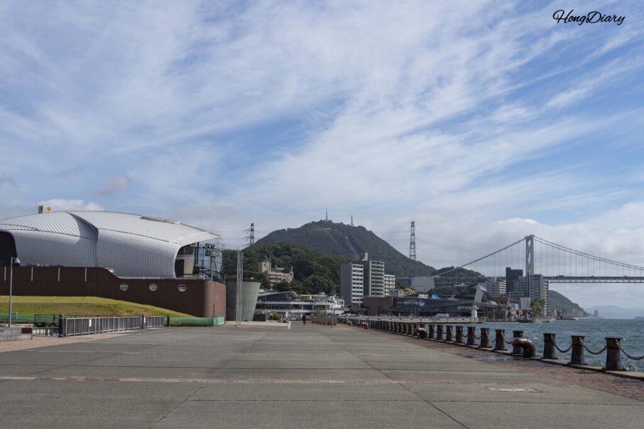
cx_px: 322
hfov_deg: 41.1
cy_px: 214
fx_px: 859
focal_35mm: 48
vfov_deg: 28.1
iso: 100
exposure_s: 1/250
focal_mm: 48
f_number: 11
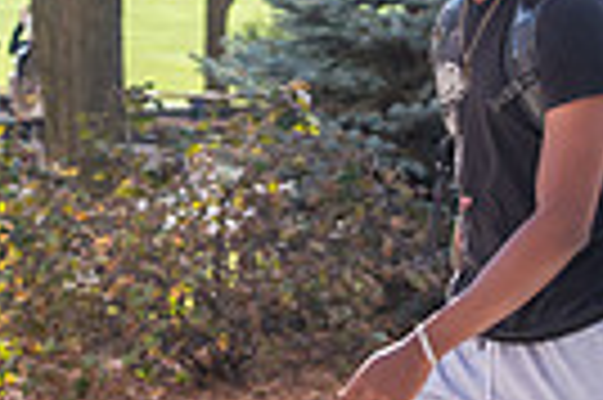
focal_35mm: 303
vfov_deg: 4.5
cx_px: 184
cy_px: -97
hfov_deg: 6.8
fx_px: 5069
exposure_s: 1/250
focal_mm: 70
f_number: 7.1
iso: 400
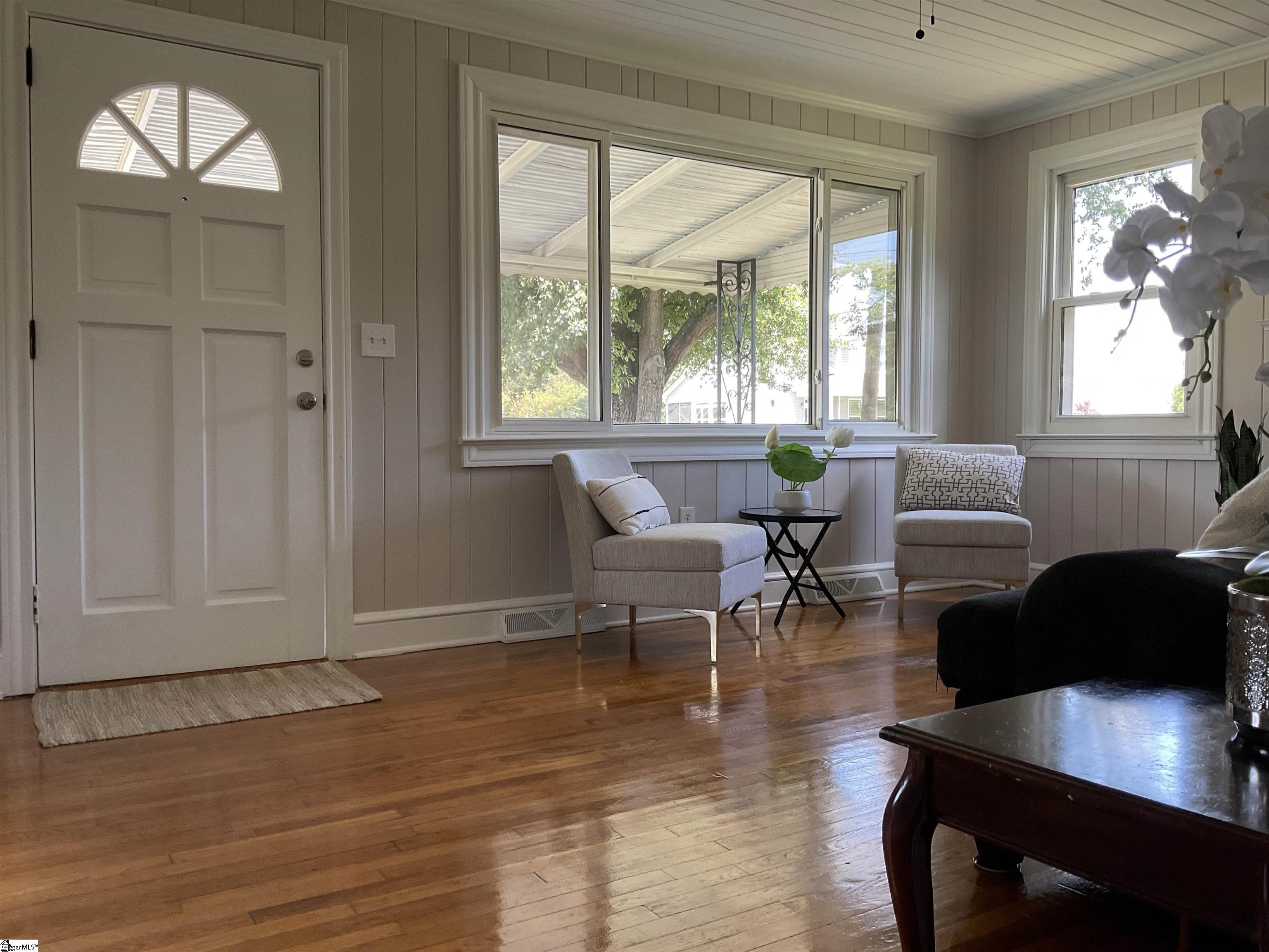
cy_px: 476
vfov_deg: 48.2
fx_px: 1063
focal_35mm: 29
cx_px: 634
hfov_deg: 61.7
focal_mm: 3
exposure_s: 1/85
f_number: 1.8
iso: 64
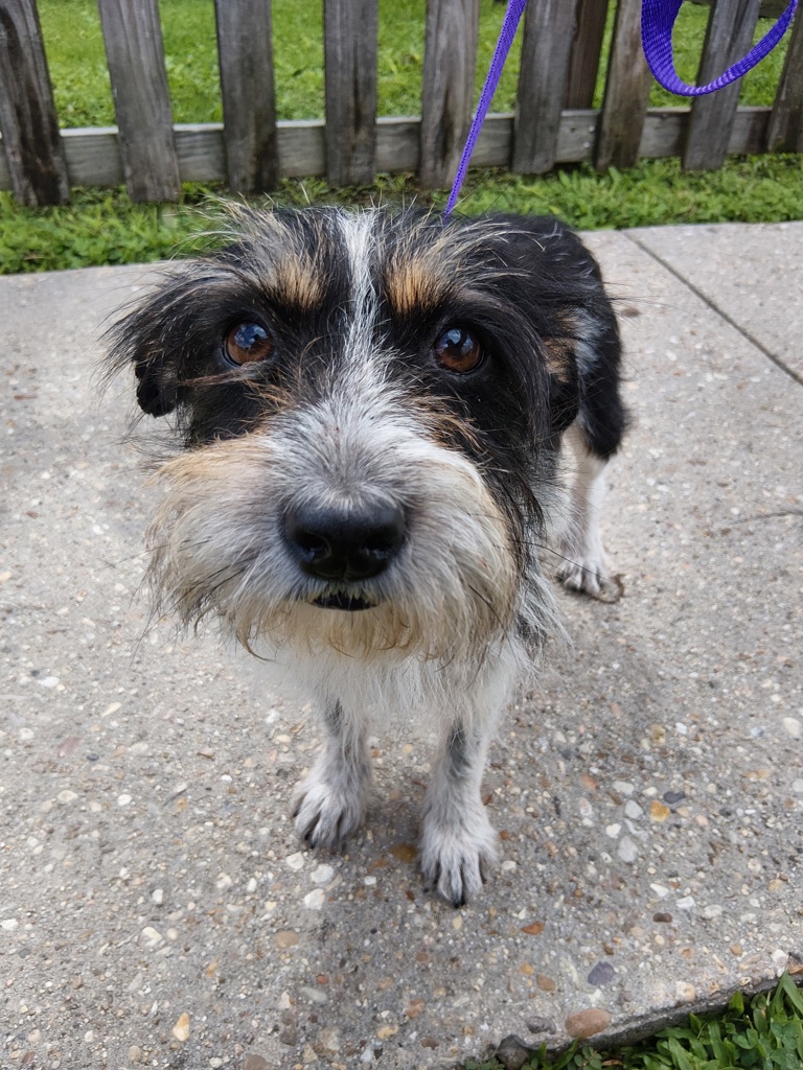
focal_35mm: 26
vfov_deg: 67.3
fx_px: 804
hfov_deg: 53.1
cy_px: 535
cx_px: 402
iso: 20
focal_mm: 3.86
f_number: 1.8
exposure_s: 1/288
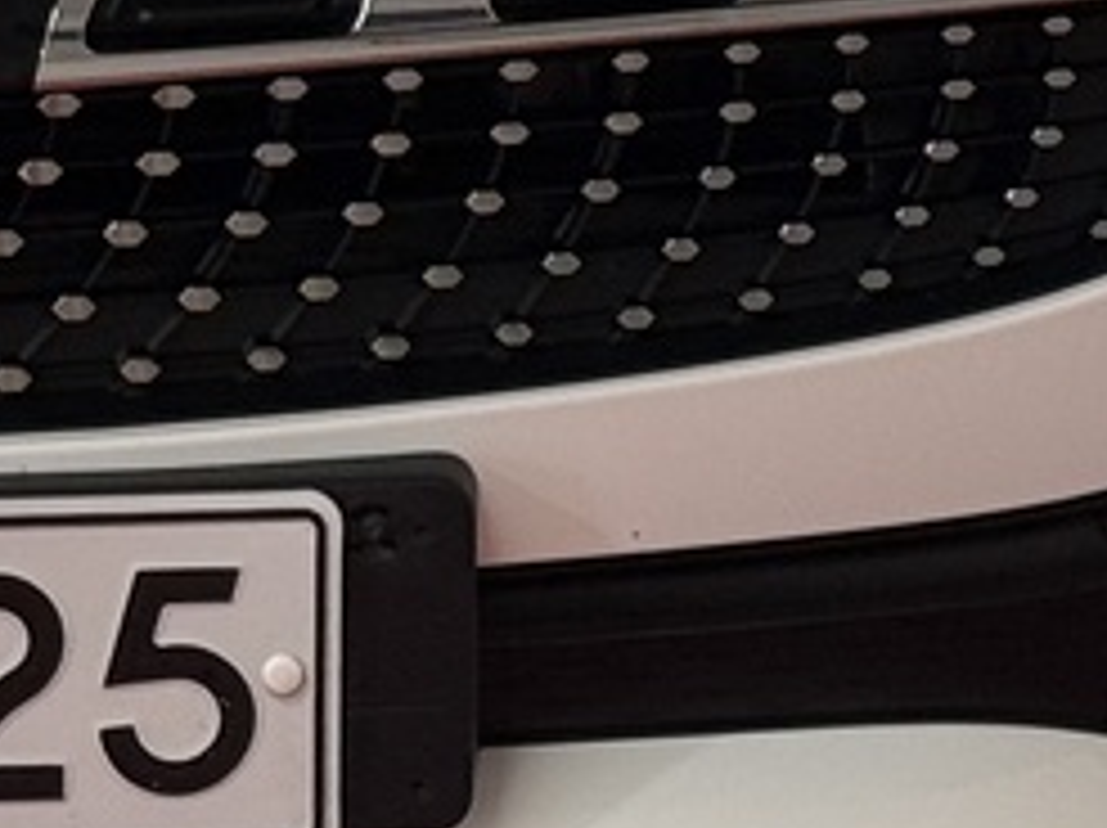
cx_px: -369
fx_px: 8977
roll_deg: +0.5
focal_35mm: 281
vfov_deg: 5.2
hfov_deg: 7.0
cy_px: -711
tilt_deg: -10.0
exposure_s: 1/97
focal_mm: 6.76
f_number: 1.78
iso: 50
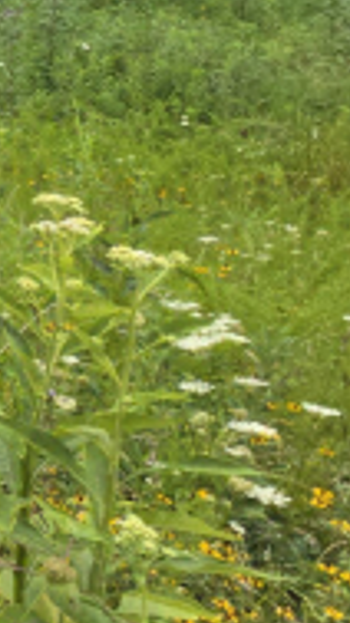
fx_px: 827
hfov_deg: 11.3
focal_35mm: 50
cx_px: -718
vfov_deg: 39.1
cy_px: 92
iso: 50
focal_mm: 2.2
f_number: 2.2
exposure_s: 1/1358
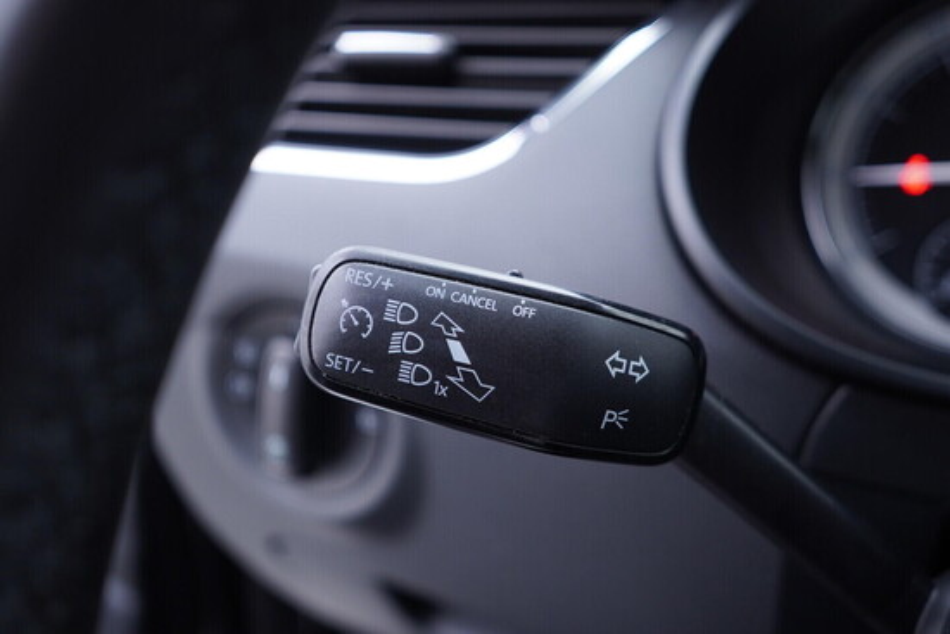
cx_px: 475
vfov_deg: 36.9
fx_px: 950
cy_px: 317
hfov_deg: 53.1
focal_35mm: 36
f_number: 2.8
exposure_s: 1/40
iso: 320
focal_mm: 24
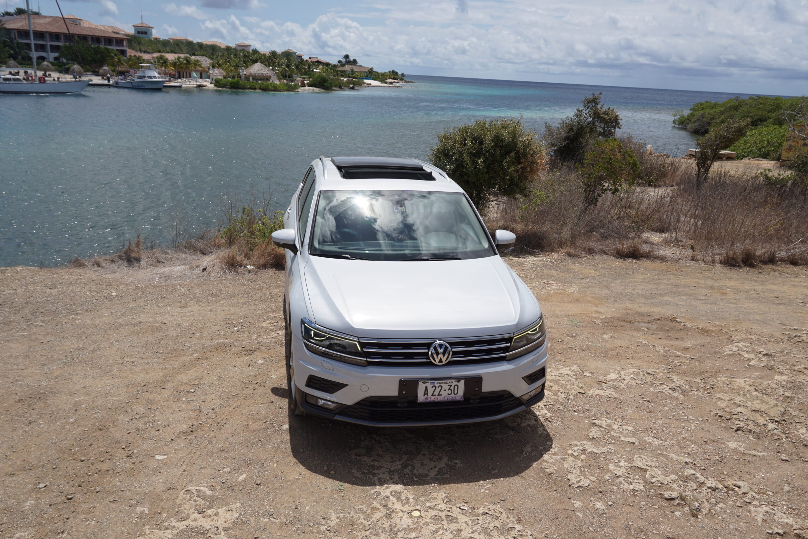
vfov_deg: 45.7
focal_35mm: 28
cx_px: 404
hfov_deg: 64.6
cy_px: 270
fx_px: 640
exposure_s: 1/500
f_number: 8
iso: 100
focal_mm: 19
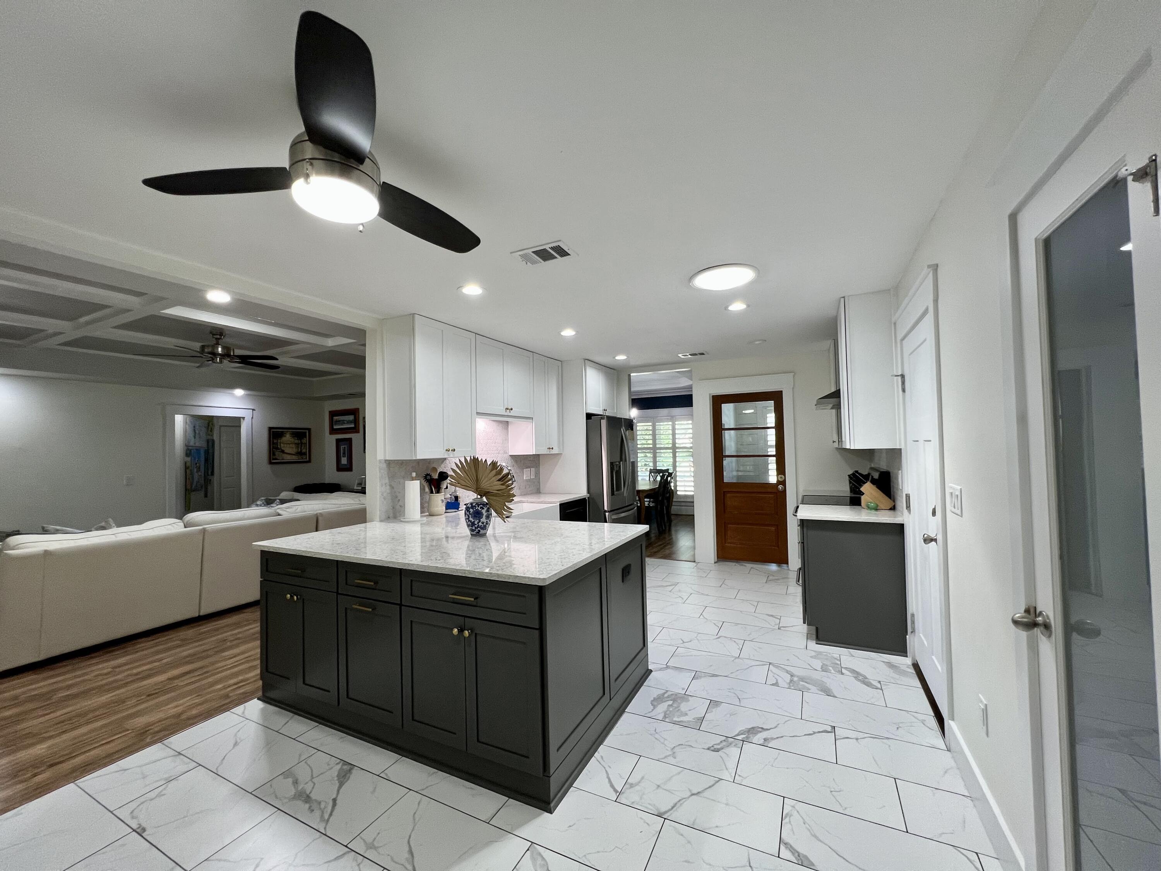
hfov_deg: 106.2
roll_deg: +1.7
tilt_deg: +2.1
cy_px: 436
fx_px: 436
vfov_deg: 89.9
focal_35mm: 13
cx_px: 580
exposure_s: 1/120
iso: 125
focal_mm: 1.57
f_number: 1.8
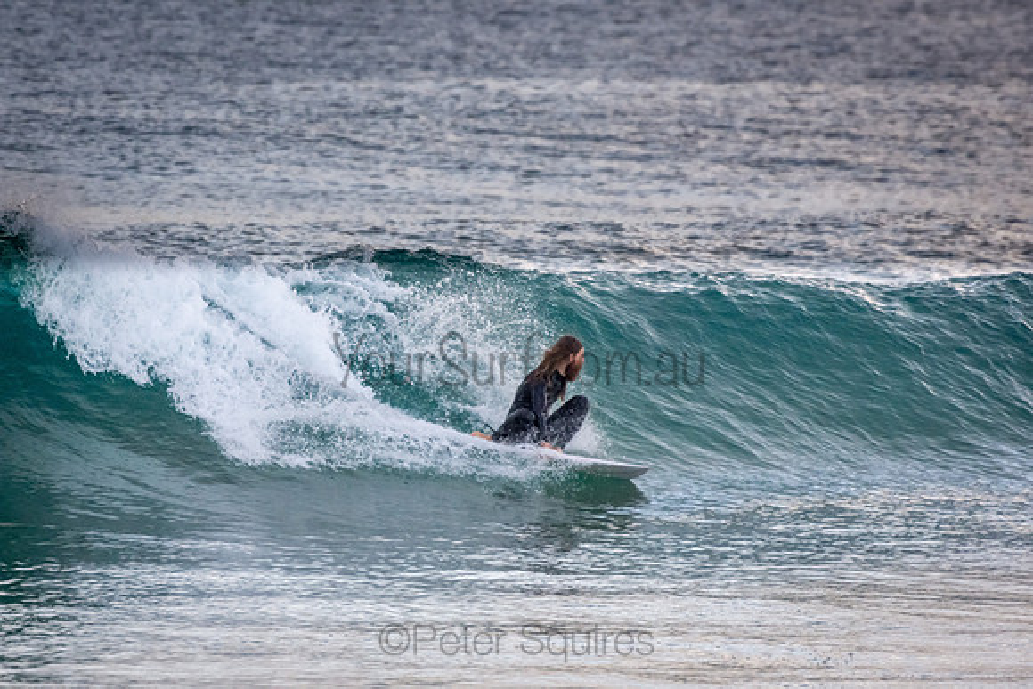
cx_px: 516
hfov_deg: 3.5
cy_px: 344
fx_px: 16789
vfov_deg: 2.4
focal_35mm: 585
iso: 1800
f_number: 5.6
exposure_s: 1/1000
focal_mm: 390
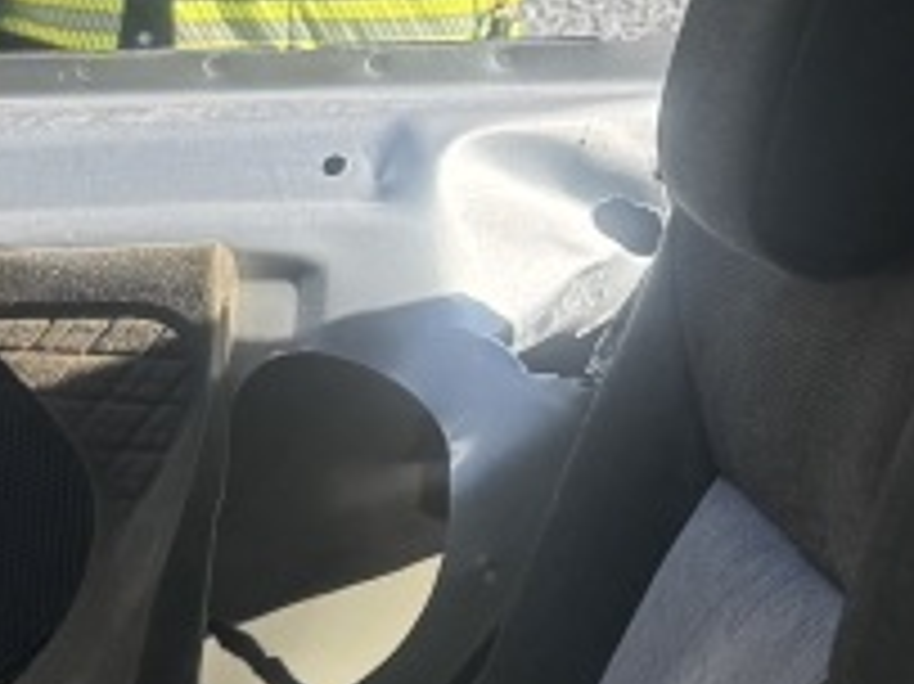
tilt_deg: -6.9
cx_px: -1045
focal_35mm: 170
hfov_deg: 10.5
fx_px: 4486
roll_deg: -2.7
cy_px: 302
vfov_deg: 8.7
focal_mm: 6.76
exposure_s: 1/2041
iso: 80
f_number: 1.78
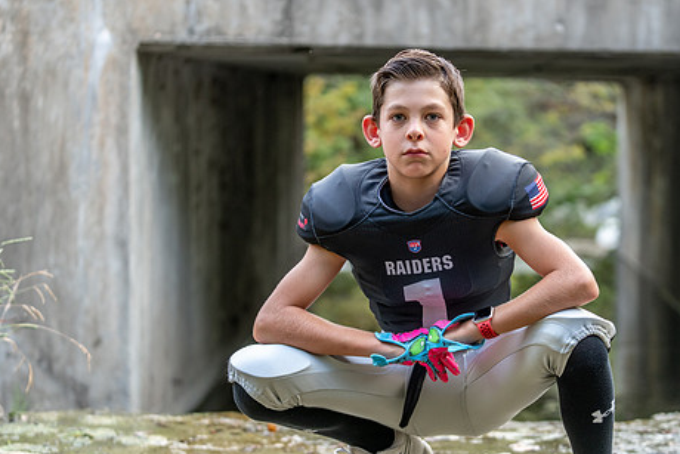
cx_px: 424
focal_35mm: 91
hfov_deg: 22.3
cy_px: 249
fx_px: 1719
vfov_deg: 15.0
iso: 500
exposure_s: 1/320
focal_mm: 70
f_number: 2.8
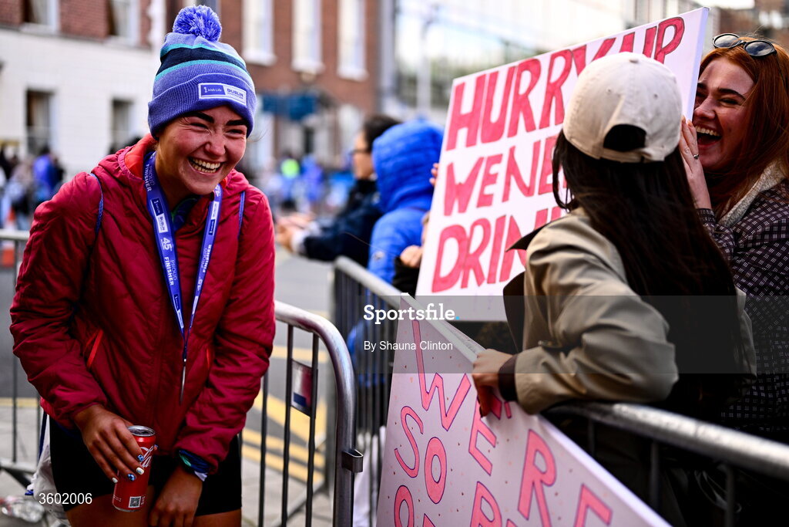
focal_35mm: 50
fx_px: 1096
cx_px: 394
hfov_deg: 39.6
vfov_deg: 27.0
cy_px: 264
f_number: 1.8
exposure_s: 1/1600
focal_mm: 50
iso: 500
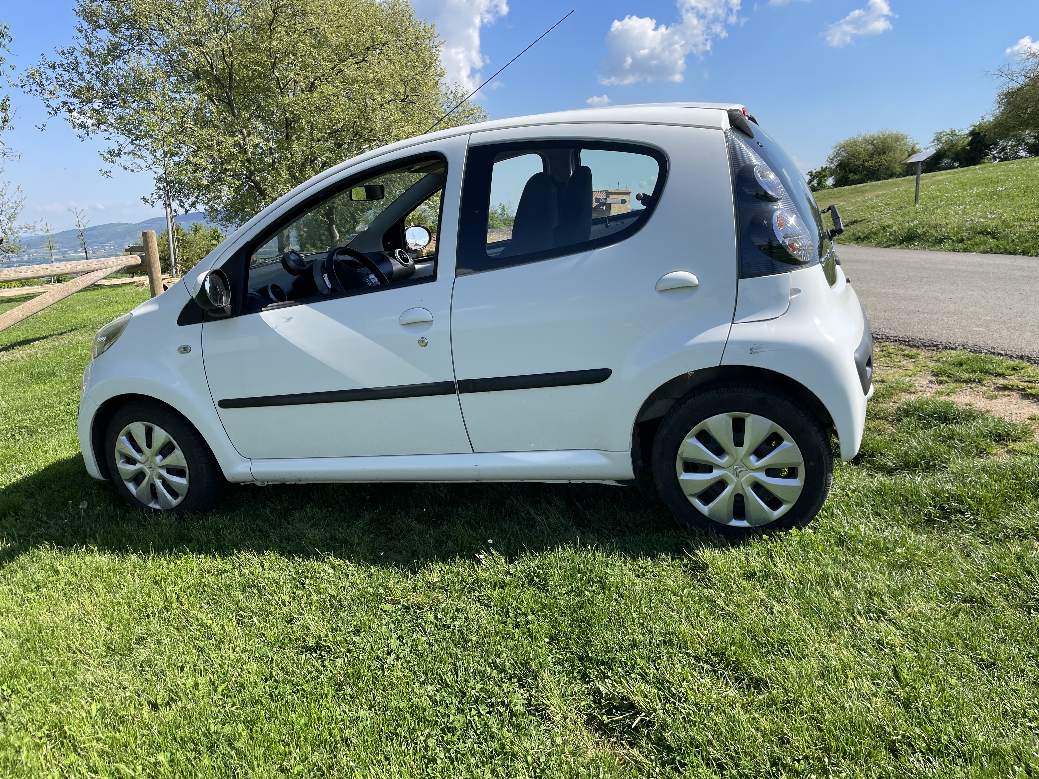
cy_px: 390
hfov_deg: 67.3
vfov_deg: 53.1
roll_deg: +3.0
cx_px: 520
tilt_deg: -12.6
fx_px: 780
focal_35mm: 26
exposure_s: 1/2304
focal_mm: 4.2
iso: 32
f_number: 1.6
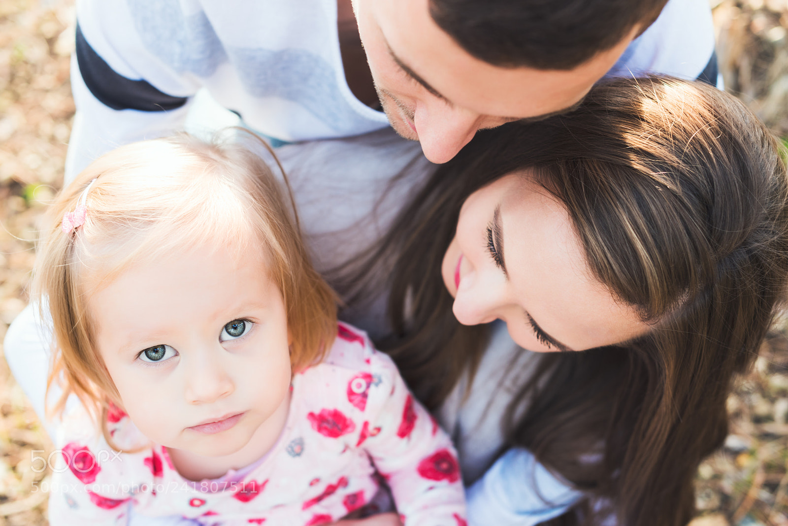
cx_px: 394
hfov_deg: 39.6
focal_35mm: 50
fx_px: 1095
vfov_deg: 27.0
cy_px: 263
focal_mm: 50
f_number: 3.5
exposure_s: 1/100
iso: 200
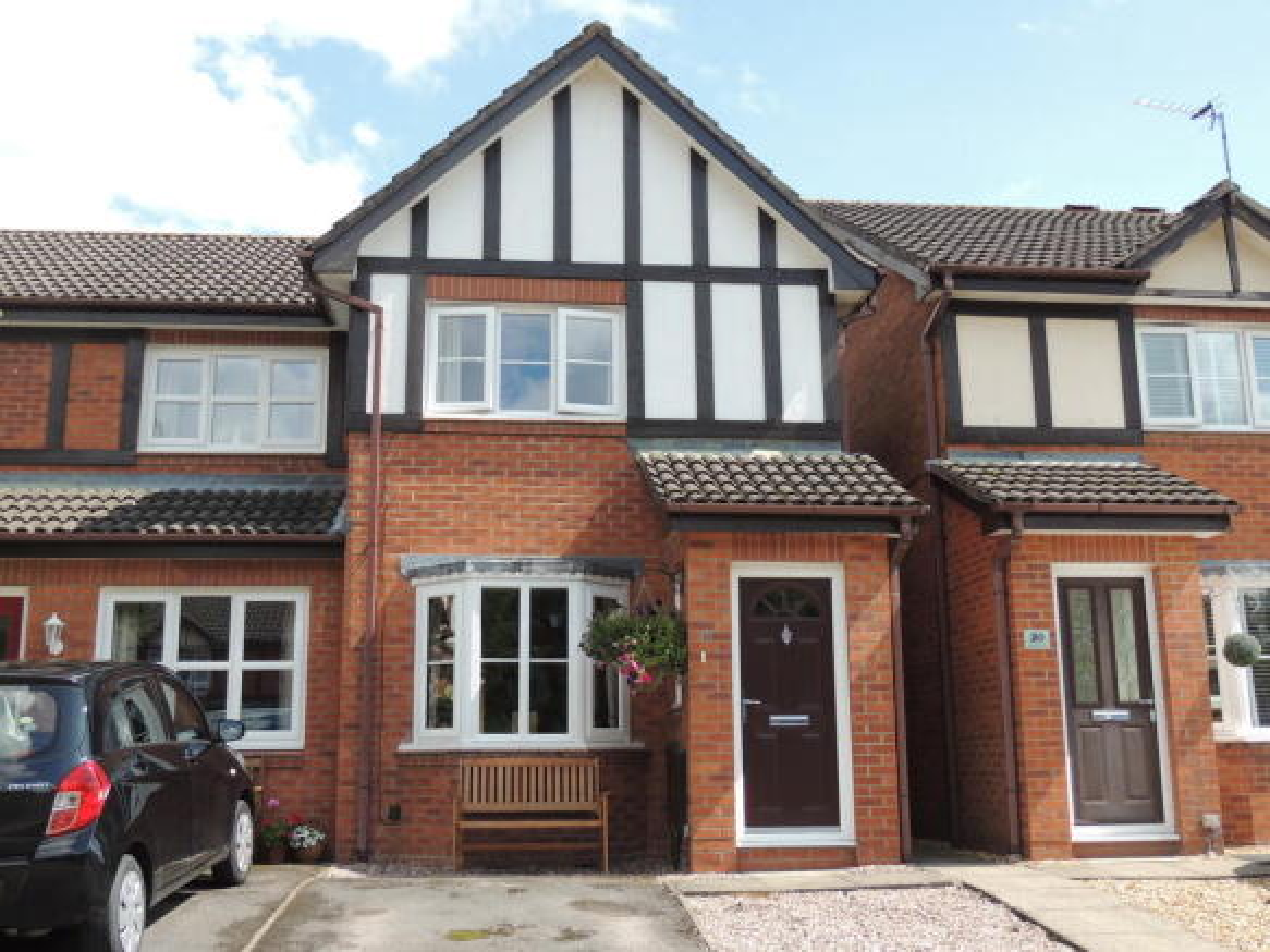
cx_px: 635
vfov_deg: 40.7
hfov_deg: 52.6
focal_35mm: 35
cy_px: 476
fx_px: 1284
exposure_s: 1/500
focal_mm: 6.2
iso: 100
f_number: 3.3
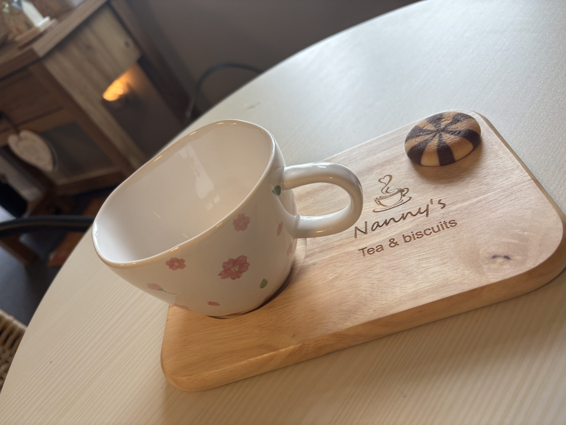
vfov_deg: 53.1
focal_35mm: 26
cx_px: 283
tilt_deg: -38.3
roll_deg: +32.7
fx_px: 425
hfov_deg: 67.3
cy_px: 212
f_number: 1.6
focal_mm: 5.96
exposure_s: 1/104
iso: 32
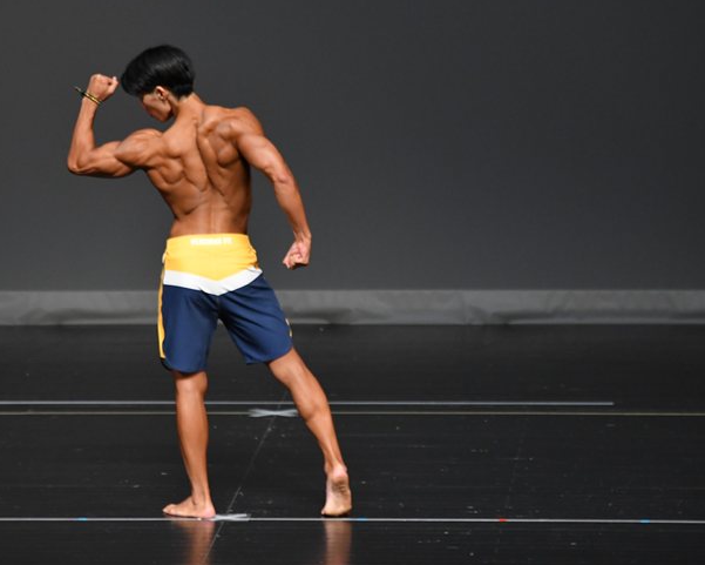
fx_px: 7951
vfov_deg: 4.1
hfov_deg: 5.1
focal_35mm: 381
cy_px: 273
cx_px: 260
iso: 2000
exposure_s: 1/400
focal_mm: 210
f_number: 5.6
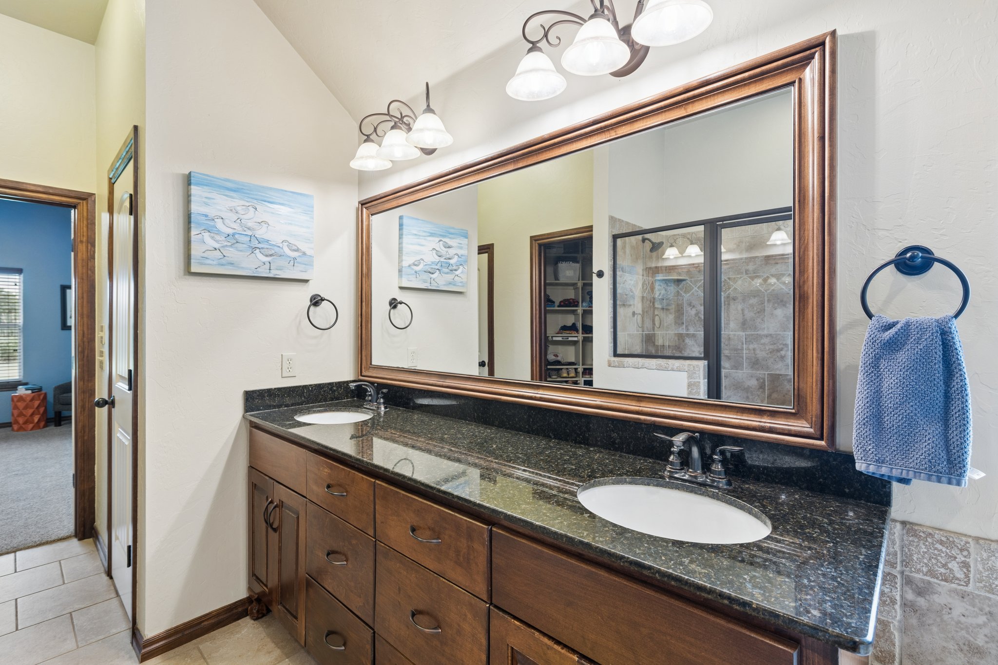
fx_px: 443
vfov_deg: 73.7
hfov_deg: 96.7
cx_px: 499
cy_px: 332
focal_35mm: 16
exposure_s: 1/5
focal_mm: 16
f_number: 8
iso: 200
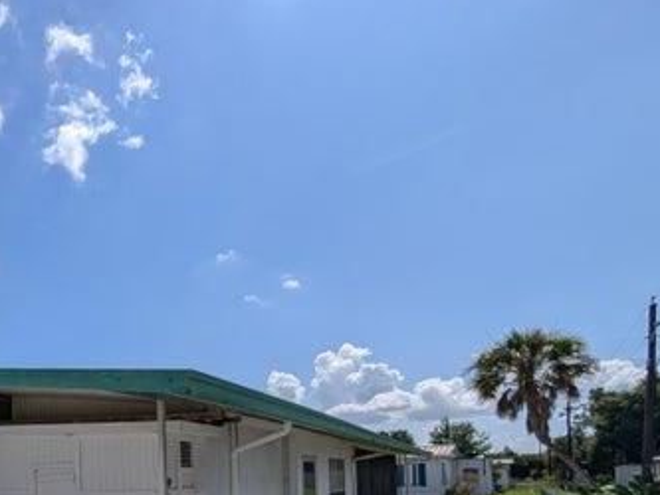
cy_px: 467
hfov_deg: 61.2
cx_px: 55
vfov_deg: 50.5
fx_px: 439
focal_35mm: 23
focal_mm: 2.02
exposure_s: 1/5848
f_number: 1.7
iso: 53
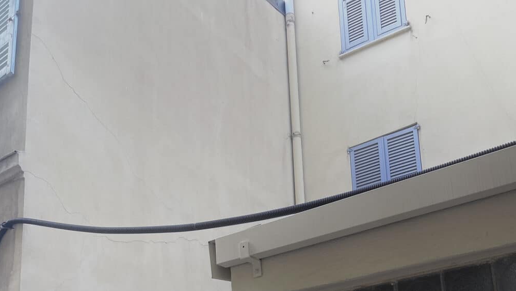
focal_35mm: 29
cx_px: 254
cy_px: 174
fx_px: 397
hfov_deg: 66.1
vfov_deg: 40.0
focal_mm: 5.1
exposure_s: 1/577
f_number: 1.6
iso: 50
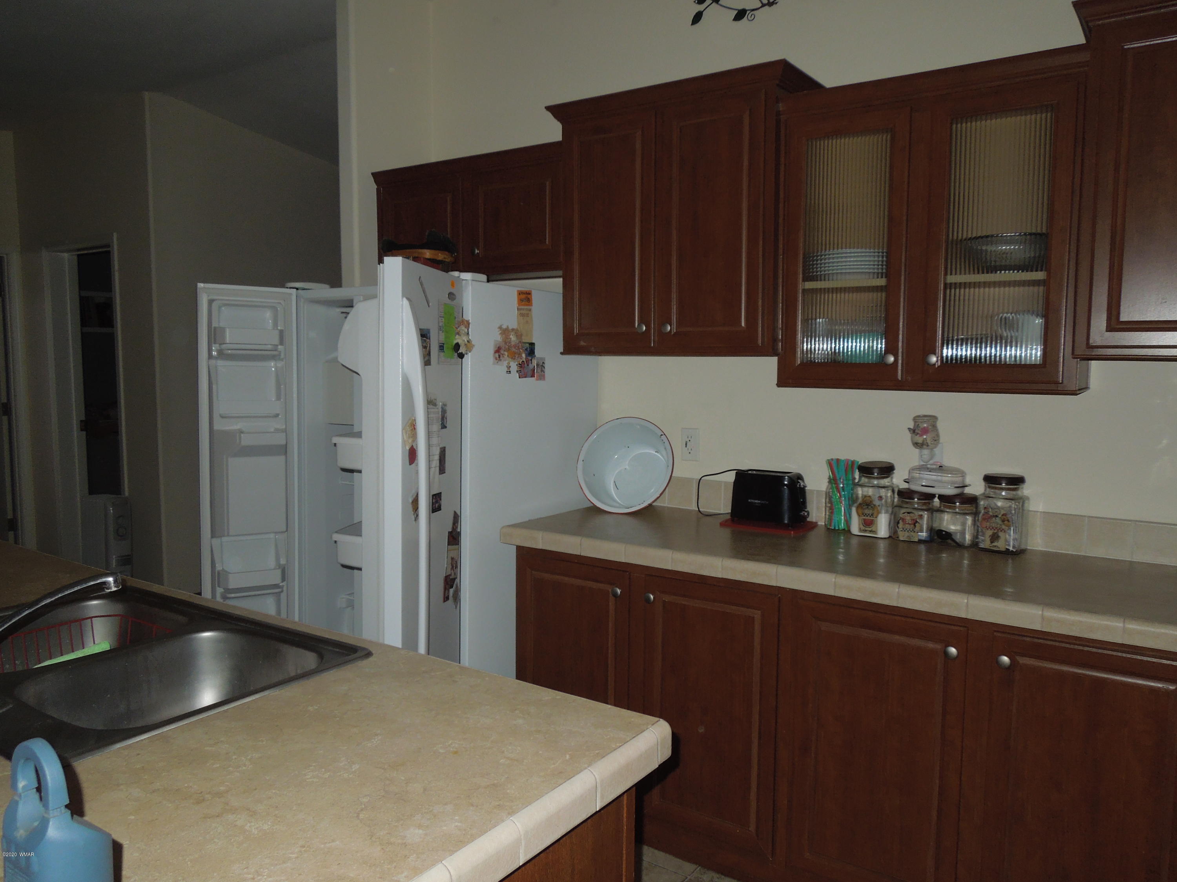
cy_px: 441
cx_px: 588
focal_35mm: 25
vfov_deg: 54.9
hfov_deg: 69.4
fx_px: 850
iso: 200
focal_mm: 4.5
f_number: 3.3
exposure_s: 1/30
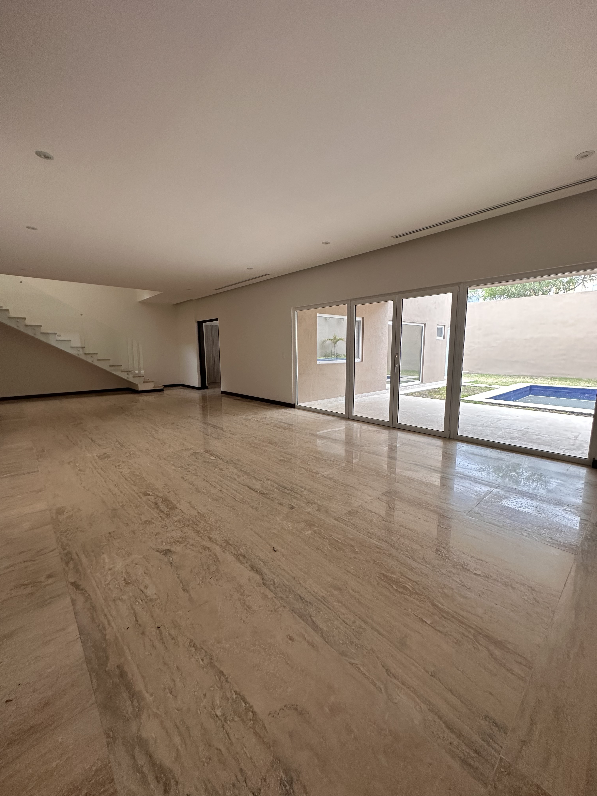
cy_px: 398
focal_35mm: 14
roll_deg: -0.2
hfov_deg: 85.7
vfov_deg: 102.1
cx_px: 298
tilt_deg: -8.5
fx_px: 322
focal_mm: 2.22
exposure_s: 1/99
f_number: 2.2
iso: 125
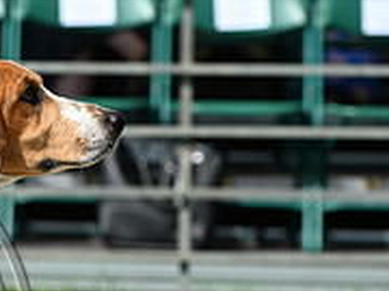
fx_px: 4180
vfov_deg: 4.0
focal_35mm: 372
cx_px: -212
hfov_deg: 5.3
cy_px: 314
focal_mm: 120
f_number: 4.5
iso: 160
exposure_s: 1/1250
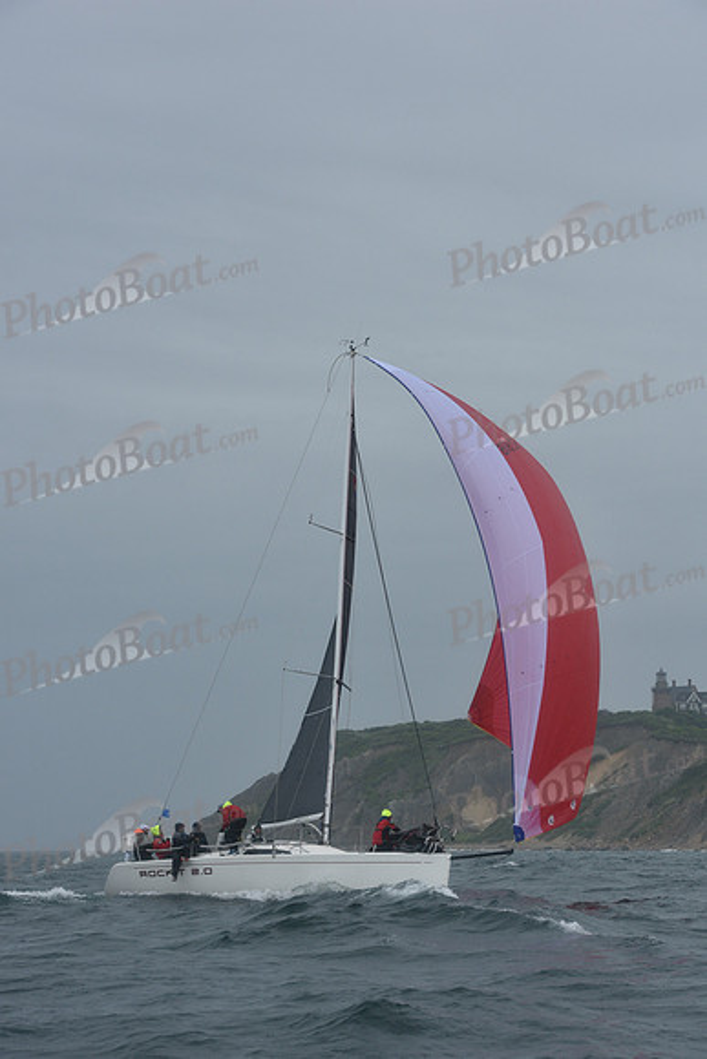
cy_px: 530
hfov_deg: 14.4
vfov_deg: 21.5
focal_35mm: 95
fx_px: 2797
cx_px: 354
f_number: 7.1
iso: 320
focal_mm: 95
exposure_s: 1/1000
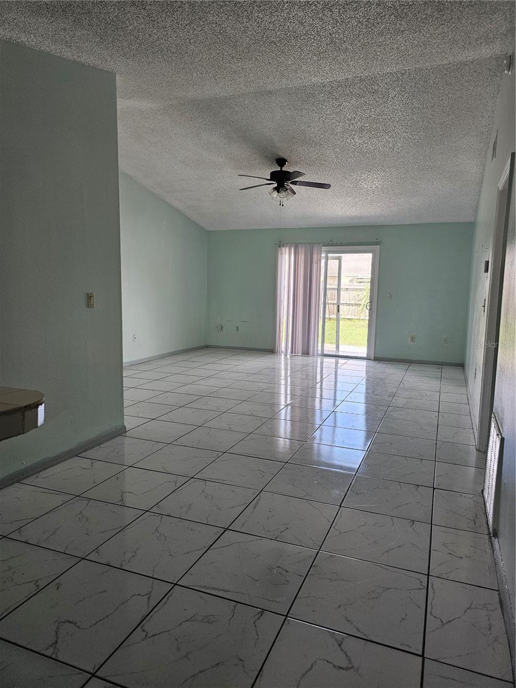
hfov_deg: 58.9
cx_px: 258
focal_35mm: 23
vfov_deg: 73.9
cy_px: 344
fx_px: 457
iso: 200
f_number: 1.7
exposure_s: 1/359
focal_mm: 6.3
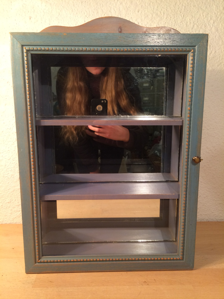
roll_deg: +1.7
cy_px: 150
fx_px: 250
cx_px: 112
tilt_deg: -10.8
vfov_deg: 61.7
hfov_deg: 48.2
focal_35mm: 29
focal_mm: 4.15
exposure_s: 1/33
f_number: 2.2
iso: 100
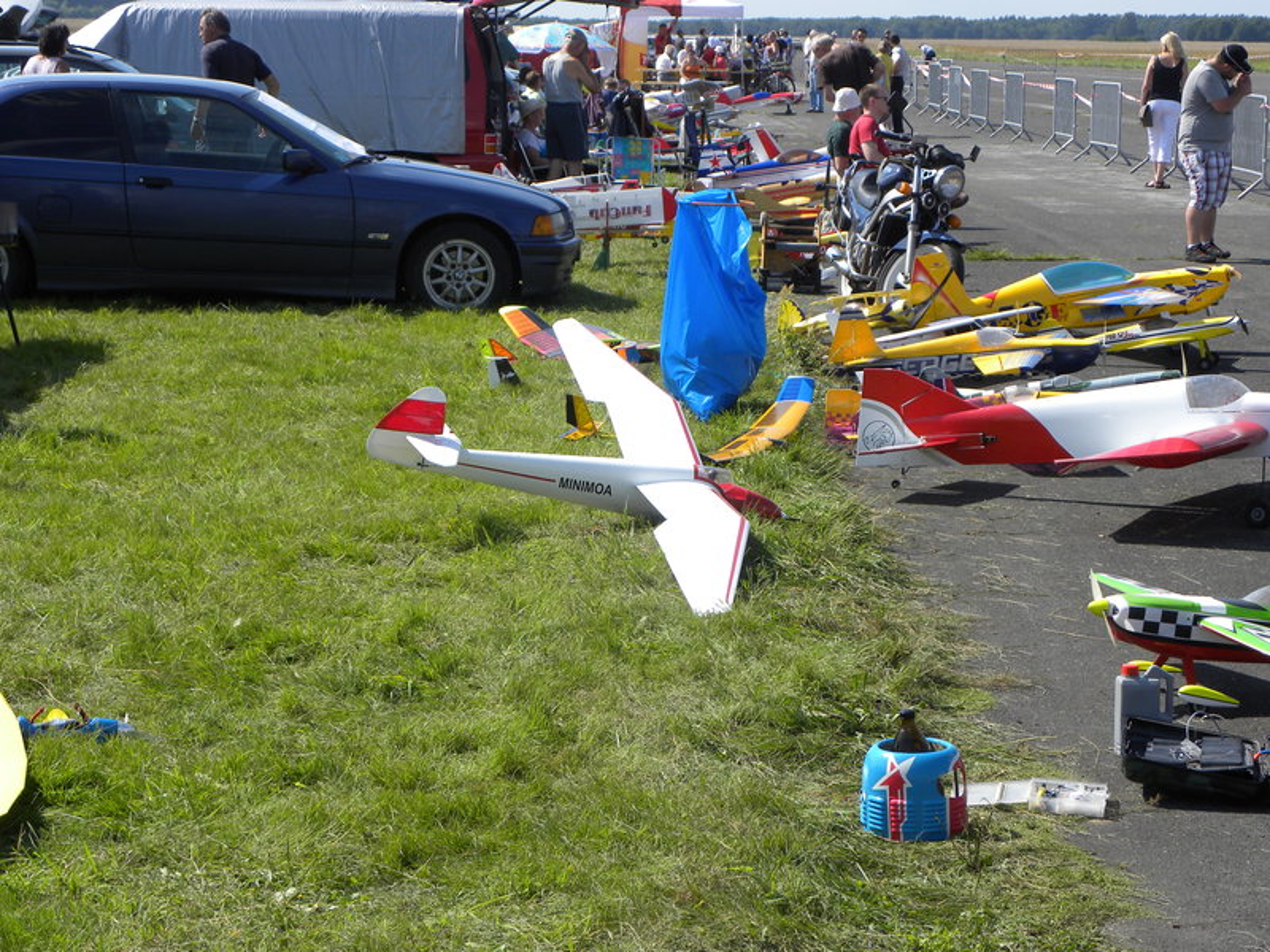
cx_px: 635
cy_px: 476
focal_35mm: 95
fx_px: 3485
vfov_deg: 15.6
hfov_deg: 20.7
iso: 64
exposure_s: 1/428
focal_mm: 16.9
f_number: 4.5
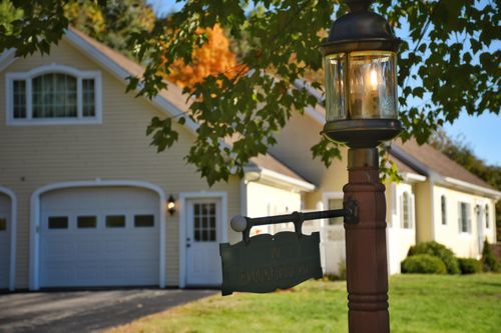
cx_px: 250
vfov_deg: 17.5
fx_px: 1085
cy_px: 166
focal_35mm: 78
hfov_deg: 26.0
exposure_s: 1/640
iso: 100
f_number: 4.8
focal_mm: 52
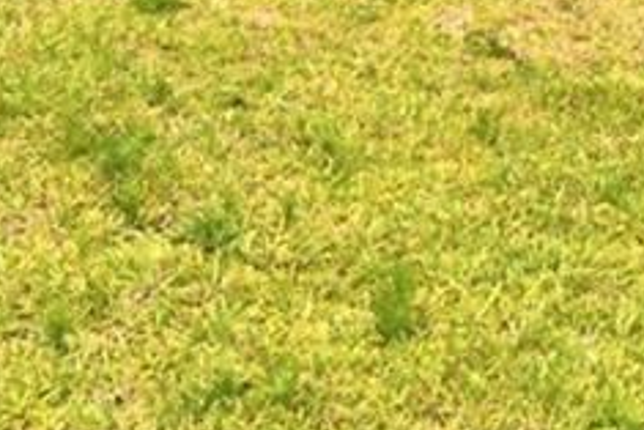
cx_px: 770
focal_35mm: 102
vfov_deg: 12.2
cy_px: -375
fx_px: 1826
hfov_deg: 18.9
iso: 100
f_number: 4.5
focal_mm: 10
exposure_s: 1/1600
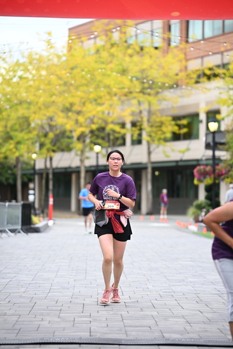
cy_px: 174
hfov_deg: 11.0
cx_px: 116
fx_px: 1213
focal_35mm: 125
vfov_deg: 16.4
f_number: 2.8
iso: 640
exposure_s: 1/1600
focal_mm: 125
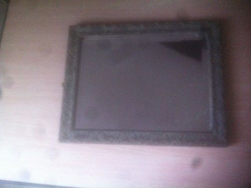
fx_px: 254
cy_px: 94
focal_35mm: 35
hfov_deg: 52.7
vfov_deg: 40.6
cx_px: 126
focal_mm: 3.85
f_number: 2.8
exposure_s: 1/15
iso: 640
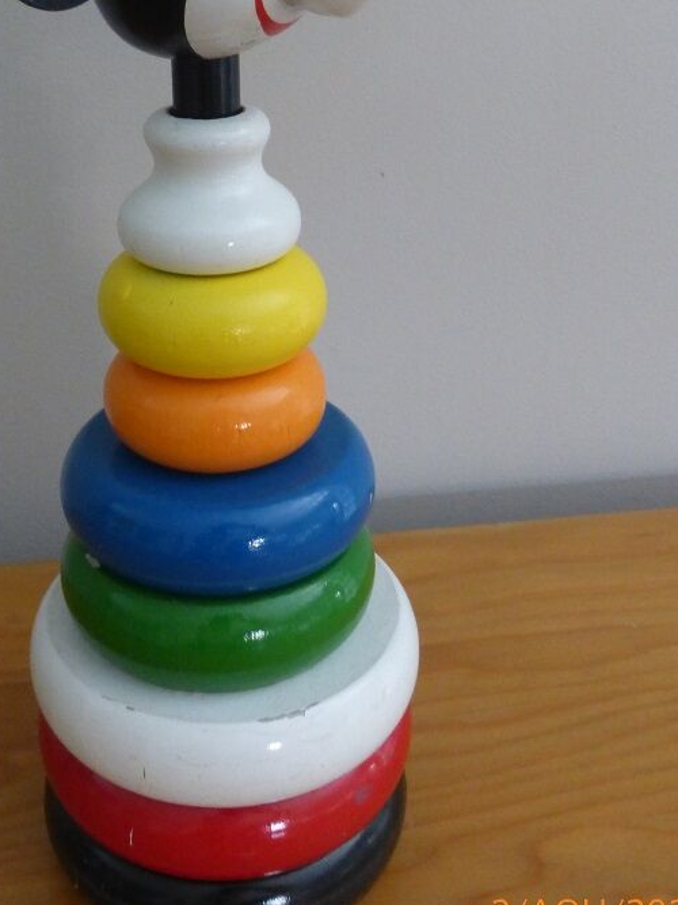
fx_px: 1176
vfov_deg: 40.5
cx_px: 202
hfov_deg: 31.8
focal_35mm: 45
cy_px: 195
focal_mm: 4.3
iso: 400
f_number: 3.3
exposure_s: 1/25
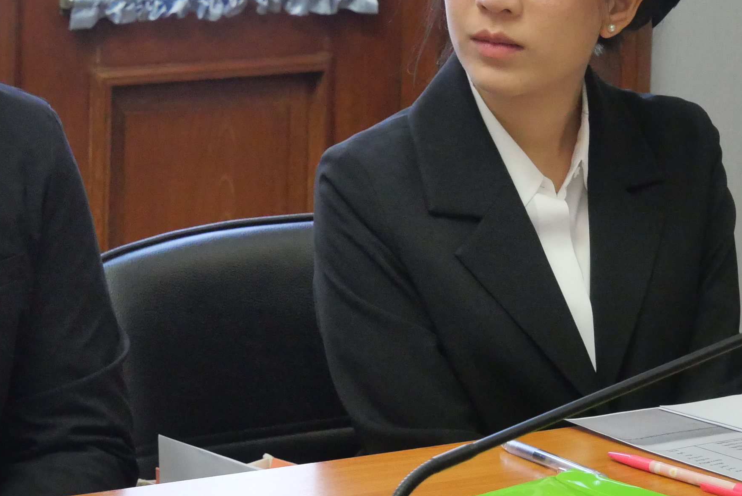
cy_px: 141
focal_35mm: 144
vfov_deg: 9.5
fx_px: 2970
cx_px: 83
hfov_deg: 14.1
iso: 3200
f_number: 5.1
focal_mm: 33
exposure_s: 1/60
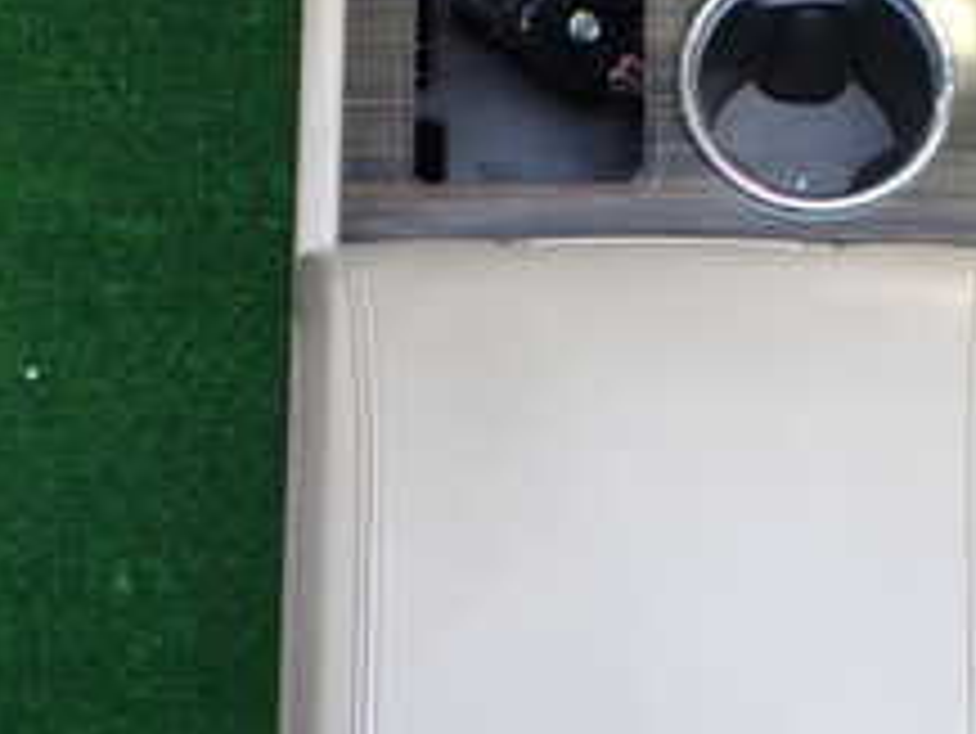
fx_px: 2341
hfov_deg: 23.4
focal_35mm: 83
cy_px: 599
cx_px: 648
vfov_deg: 17.6
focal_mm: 5.4
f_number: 2.3
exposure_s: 1/125
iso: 200
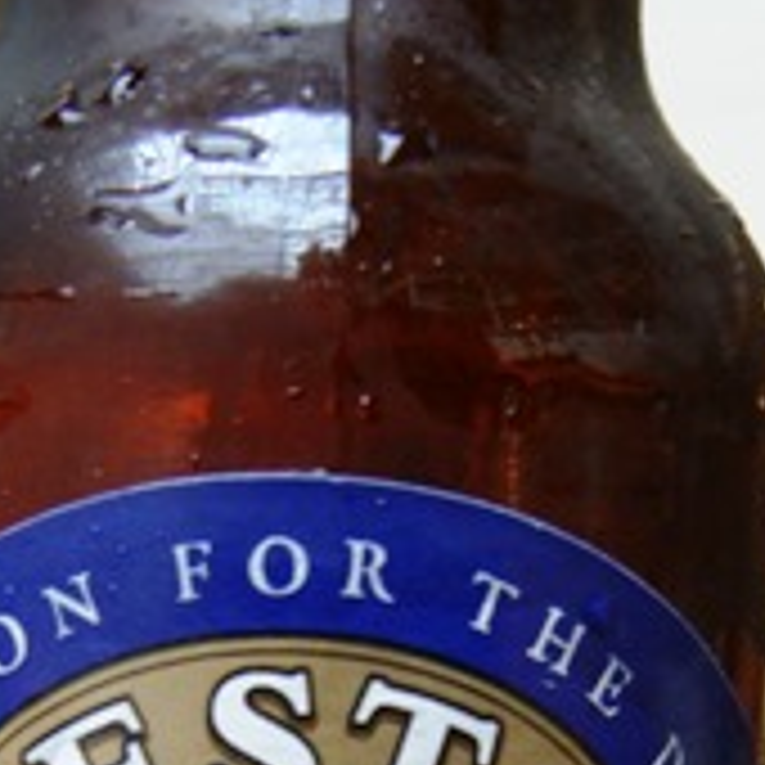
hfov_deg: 21.3
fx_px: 2025
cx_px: 261
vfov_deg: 20.0
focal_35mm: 81
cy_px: 940
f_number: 3.5
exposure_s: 1/30
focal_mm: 5.4
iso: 293
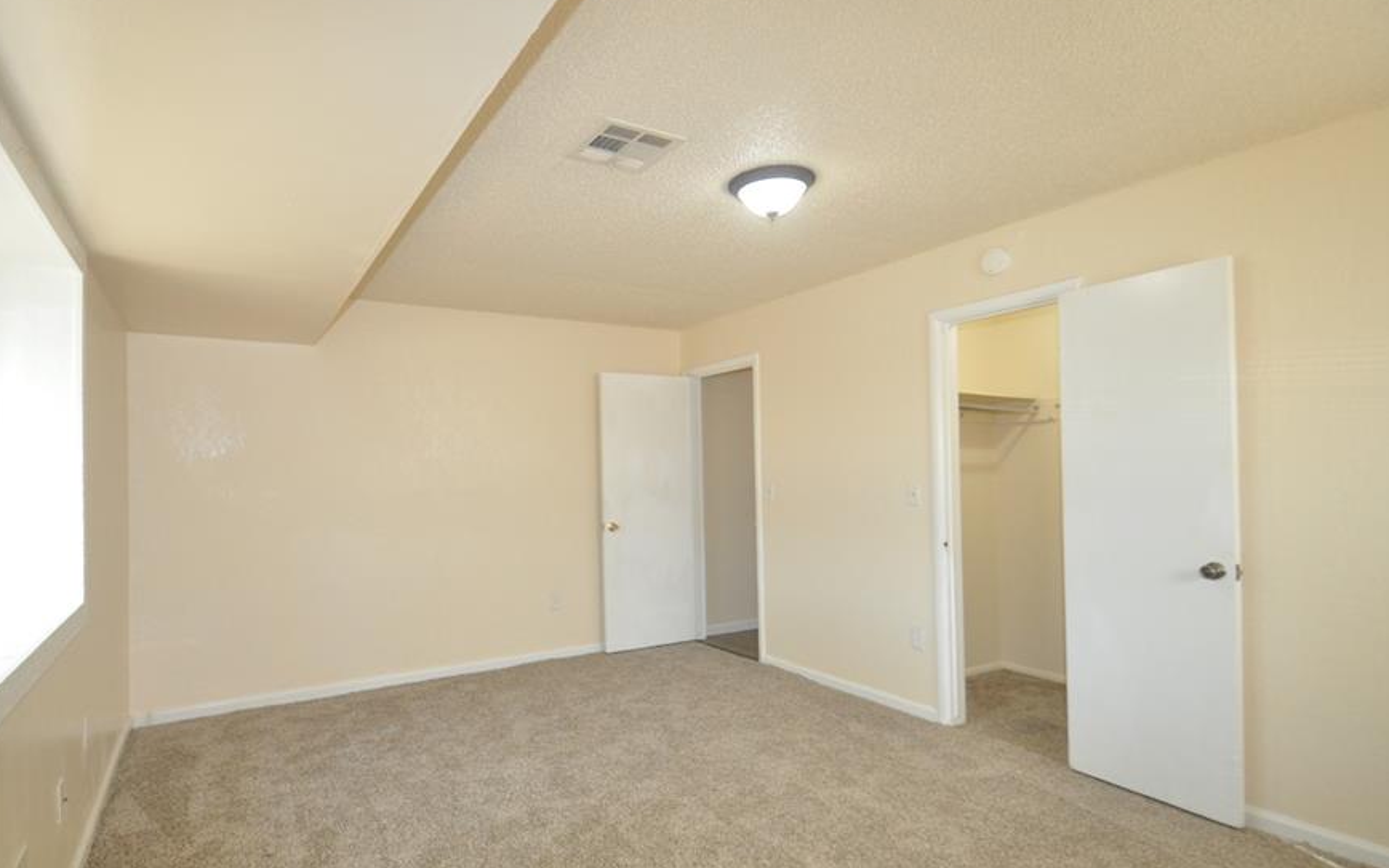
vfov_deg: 65.0
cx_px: 630
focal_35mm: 18
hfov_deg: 90.8
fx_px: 682
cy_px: 442
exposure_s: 1/200
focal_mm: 10
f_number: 3.5
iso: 1000
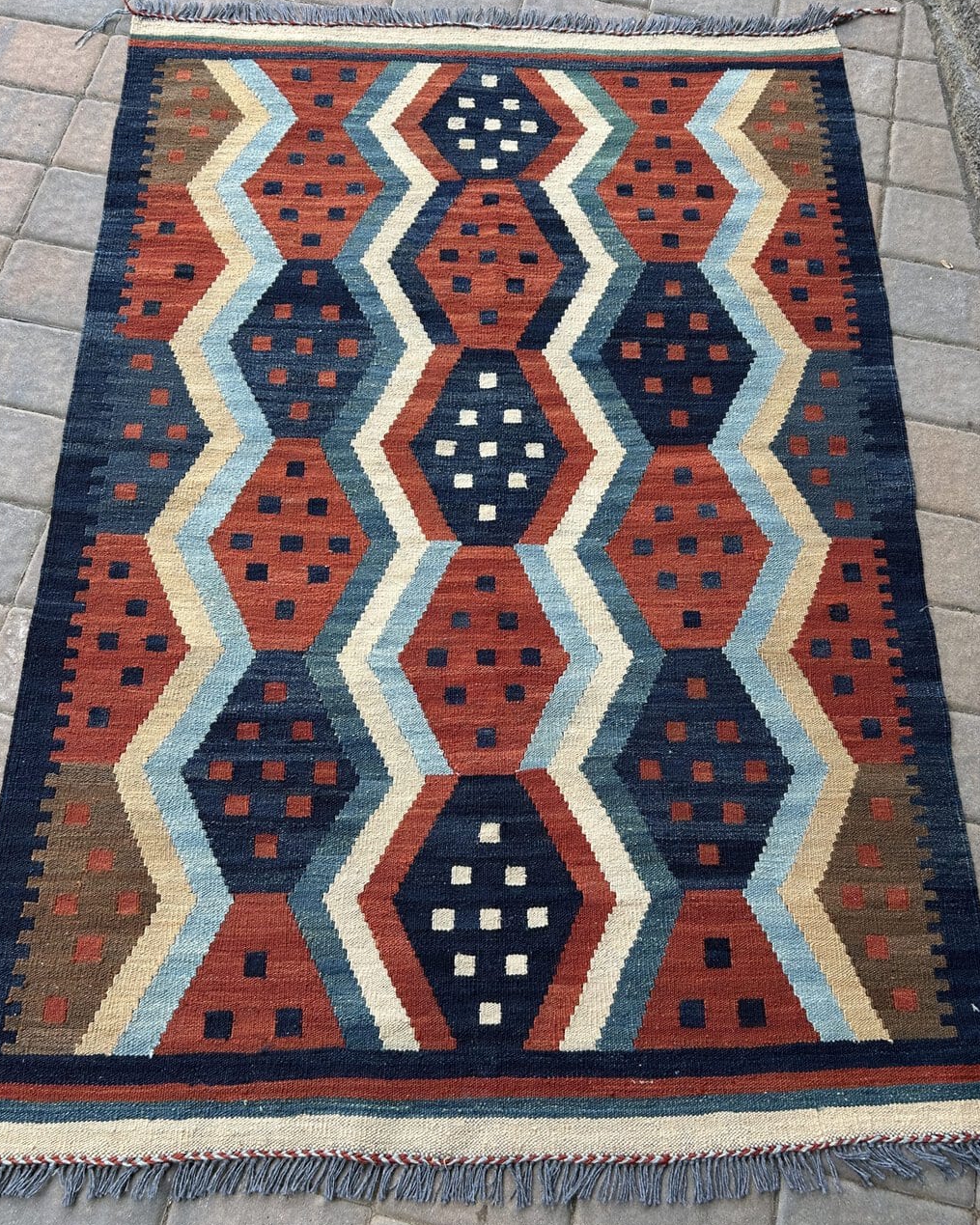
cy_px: 631
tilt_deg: -58.3
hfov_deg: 51.5
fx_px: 1015
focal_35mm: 28
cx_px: 500
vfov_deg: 62.2
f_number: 1.5
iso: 40
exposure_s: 1/180
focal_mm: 5.7
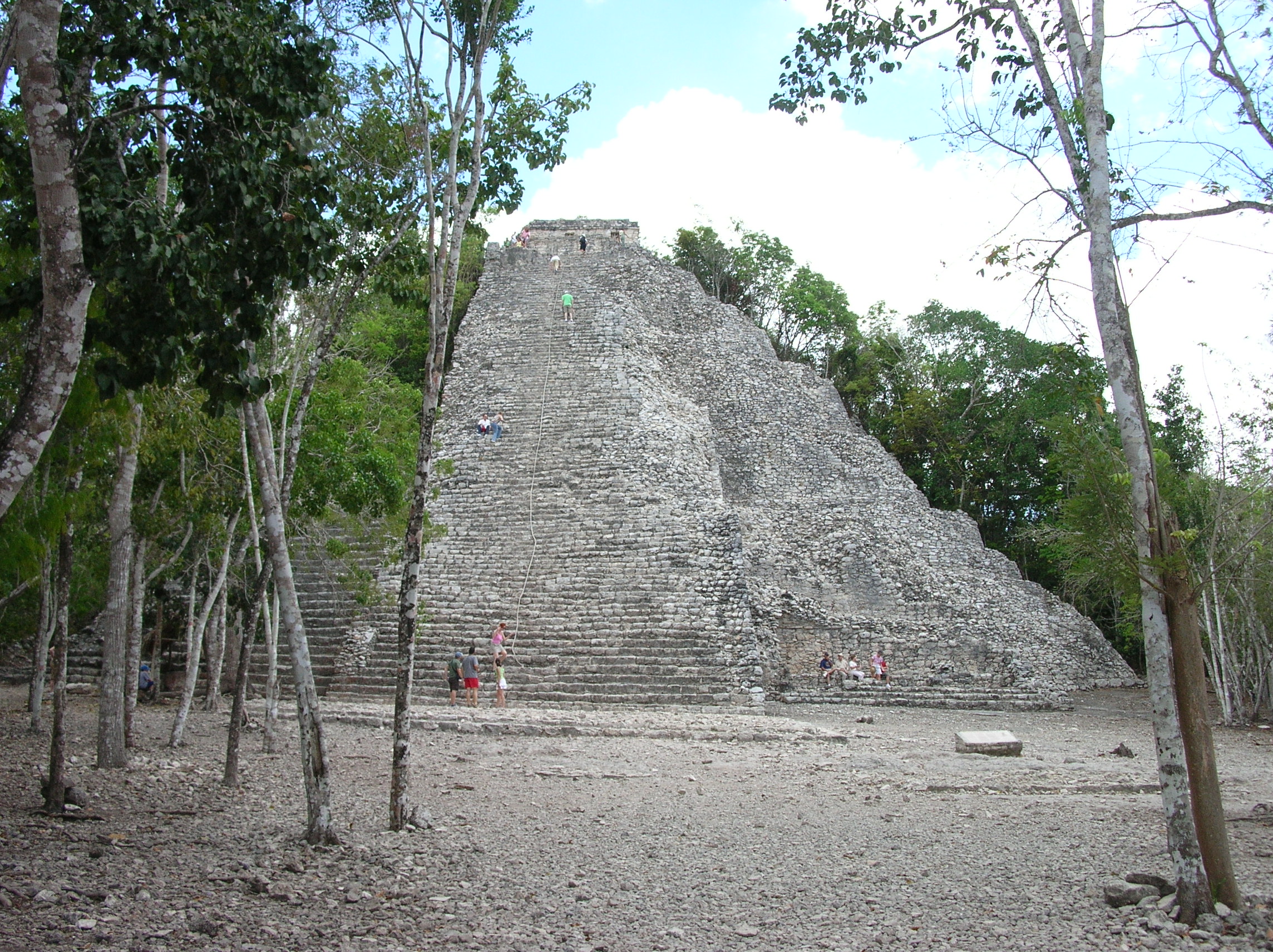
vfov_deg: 39.6
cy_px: 476
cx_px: 636
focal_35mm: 36
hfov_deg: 51.4
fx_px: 1323
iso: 71
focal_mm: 6
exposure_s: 1/333
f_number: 3.7
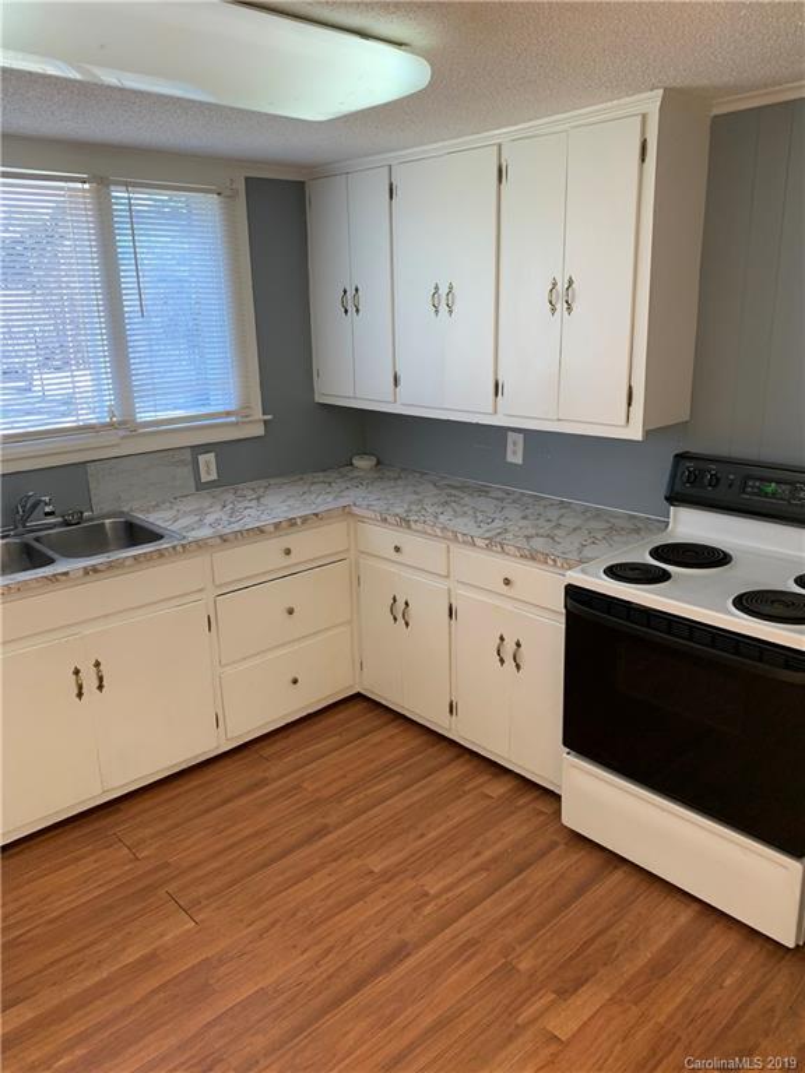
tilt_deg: -15.4
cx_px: 402
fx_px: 806
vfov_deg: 67.3
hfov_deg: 53.1
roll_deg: +0.9
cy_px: 536
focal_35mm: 26
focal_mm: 4.25
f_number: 1.8
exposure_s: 1/104
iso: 100
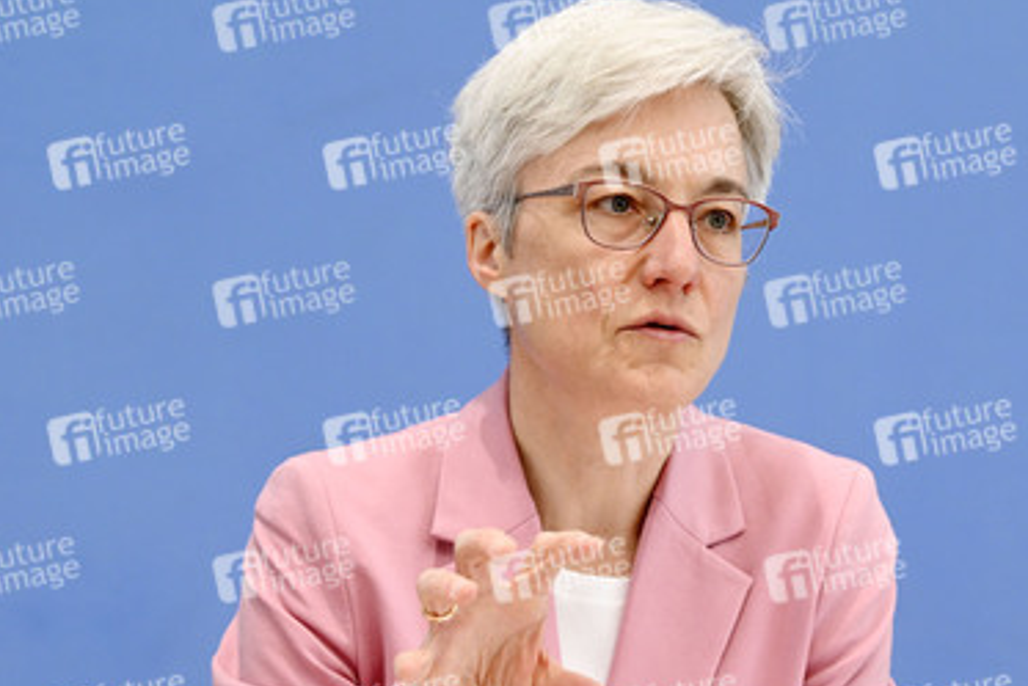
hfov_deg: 14.6
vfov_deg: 9.8
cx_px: 597
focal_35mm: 140
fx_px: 3999
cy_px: 364
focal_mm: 116
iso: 3200
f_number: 5.6
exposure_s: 1/500
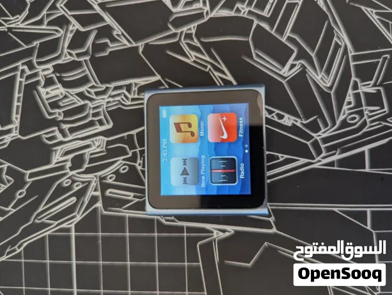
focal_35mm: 25
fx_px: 283
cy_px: 148
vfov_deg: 54.9
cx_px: 197
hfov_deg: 69.4
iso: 210
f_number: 1.85
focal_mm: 6.81
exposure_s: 1/129
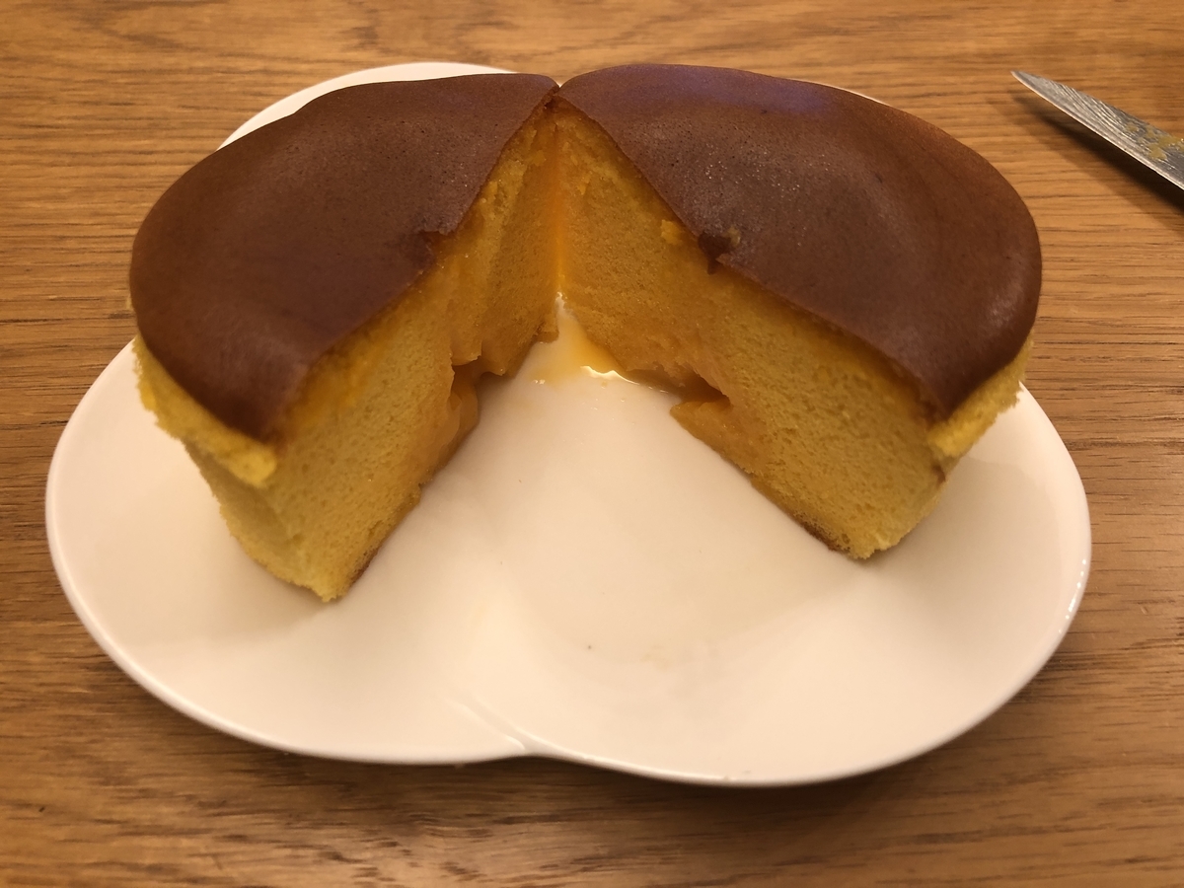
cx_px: 592
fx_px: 958
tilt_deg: -51.5
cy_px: 444
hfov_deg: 63.4
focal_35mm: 28
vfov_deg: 49.7
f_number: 1.8
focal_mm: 3.99
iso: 40
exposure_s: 1/24
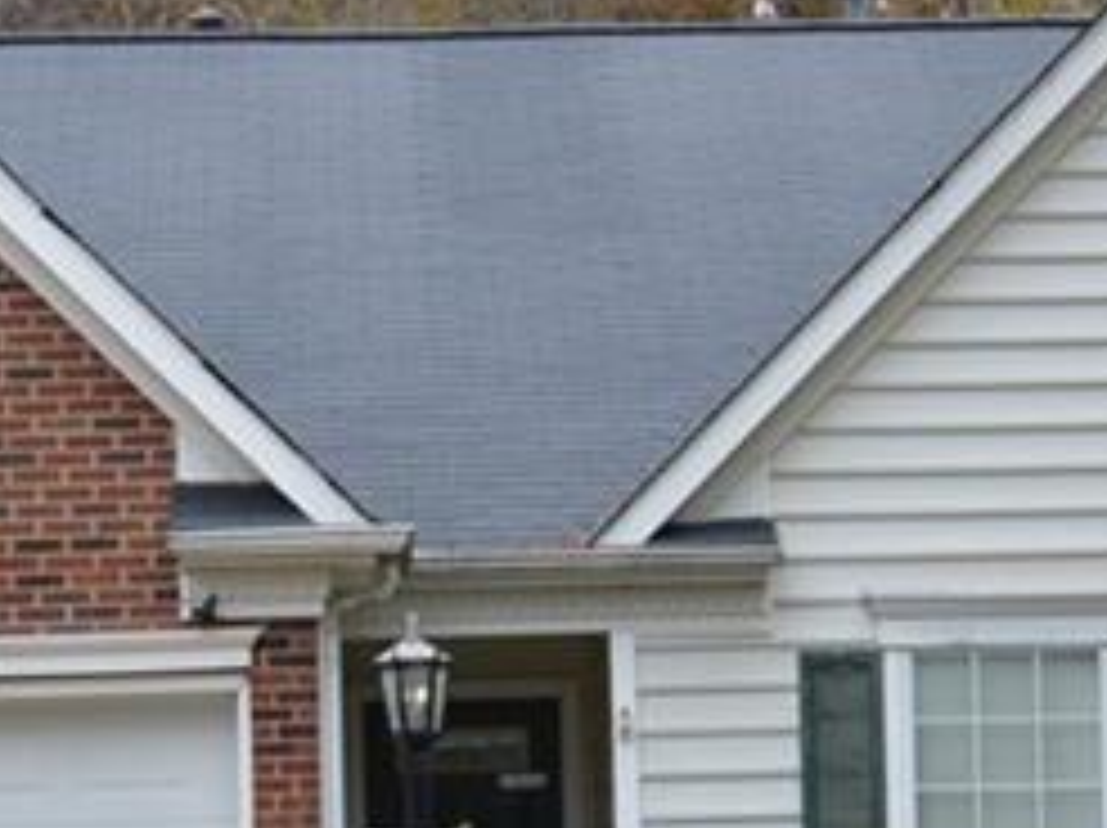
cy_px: 684
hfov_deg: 12.2
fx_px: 5176
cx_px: 634
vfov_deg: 9.1
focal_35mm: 162
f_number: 5.6
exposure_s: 1/125
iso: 110
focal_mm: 27
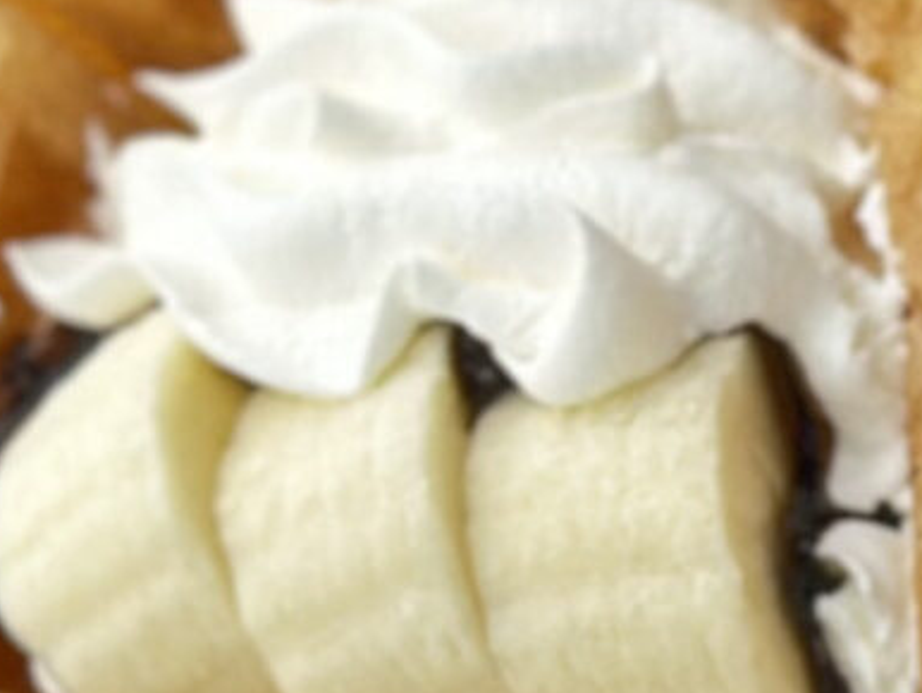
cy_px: 490
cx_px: 1951
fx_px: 8475
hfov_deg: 6.0
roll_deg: +0.8
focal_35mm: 318
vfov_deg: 4.7
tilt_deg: -21.2
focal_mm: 6.86
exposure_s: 1/120
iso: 80
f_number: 1.78
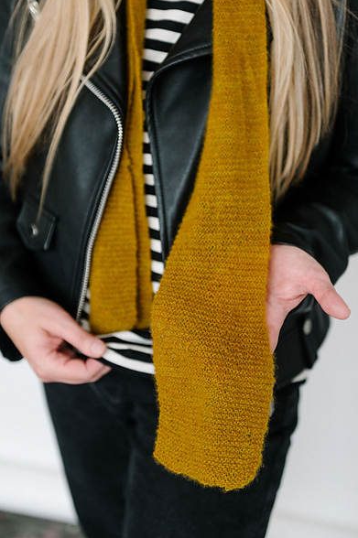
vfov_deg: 32.9
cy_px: 246
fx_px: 911
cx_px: 194
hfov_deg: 22.2
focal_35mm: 61
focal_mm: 56
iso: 500
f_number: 2.8
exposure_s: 1/640
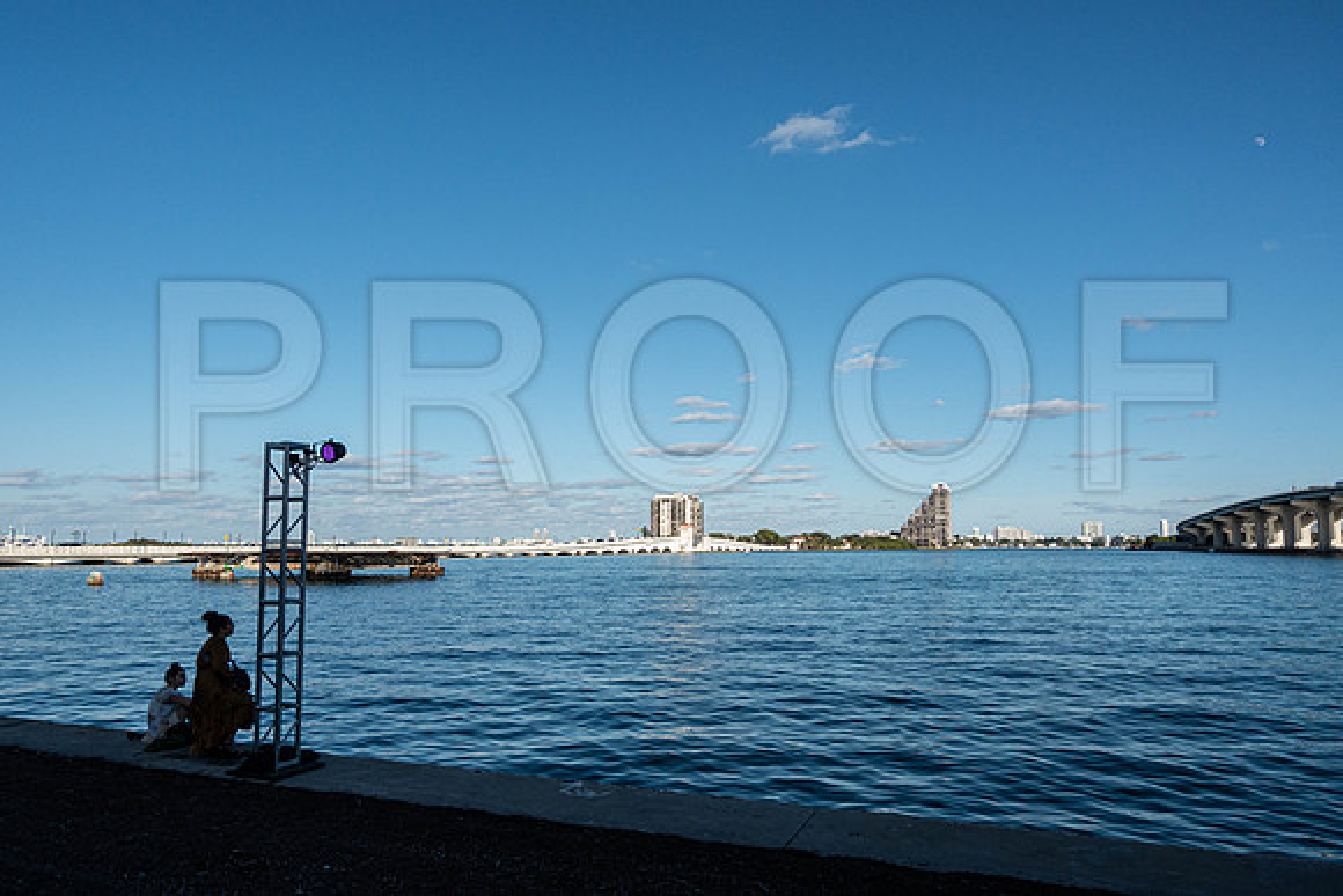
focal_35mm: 24
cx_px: 672
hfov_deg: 73.7
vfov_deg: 53.2
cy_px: 448
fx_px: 896
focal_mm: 8.8
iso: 400
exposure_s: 1/400
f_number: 4
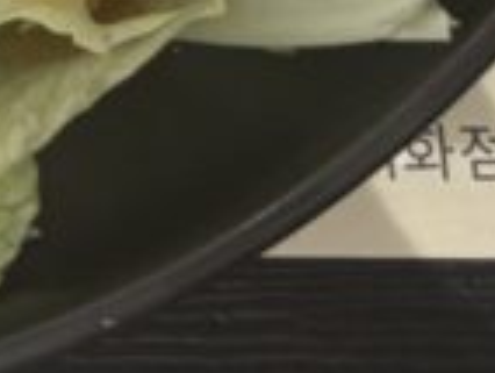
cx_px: -519
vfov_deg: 6.9
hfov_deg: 9.8
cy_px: -868
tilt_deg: -65.8
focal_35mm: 187
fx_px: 2679
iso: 125
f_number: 1.6
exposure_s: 1/60
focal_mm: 5.96
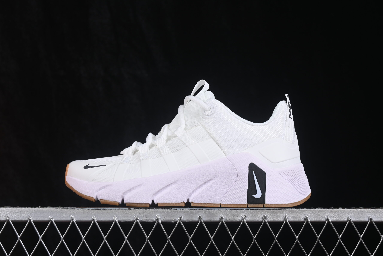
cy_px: 128
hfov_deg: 27.0
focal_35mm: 75
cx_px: 192
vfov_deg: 18.2
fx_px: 798
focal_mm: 50
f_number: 8
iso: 160
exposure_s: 1/80
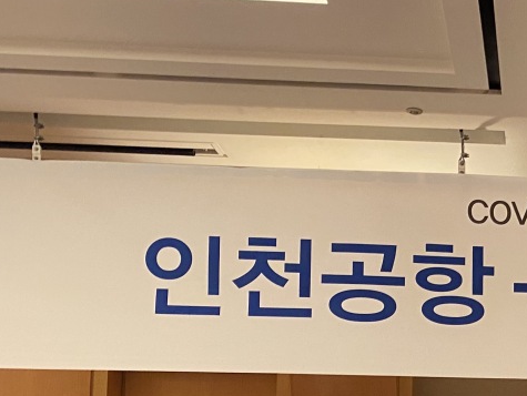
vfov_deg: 19.5
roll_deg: -0.1
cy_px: 506
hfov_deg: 24.8
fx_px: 1067
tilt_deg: +3.9
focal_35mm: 70
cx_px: 649
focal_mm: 4.25
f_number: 1.8
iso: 320
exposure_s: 1/40
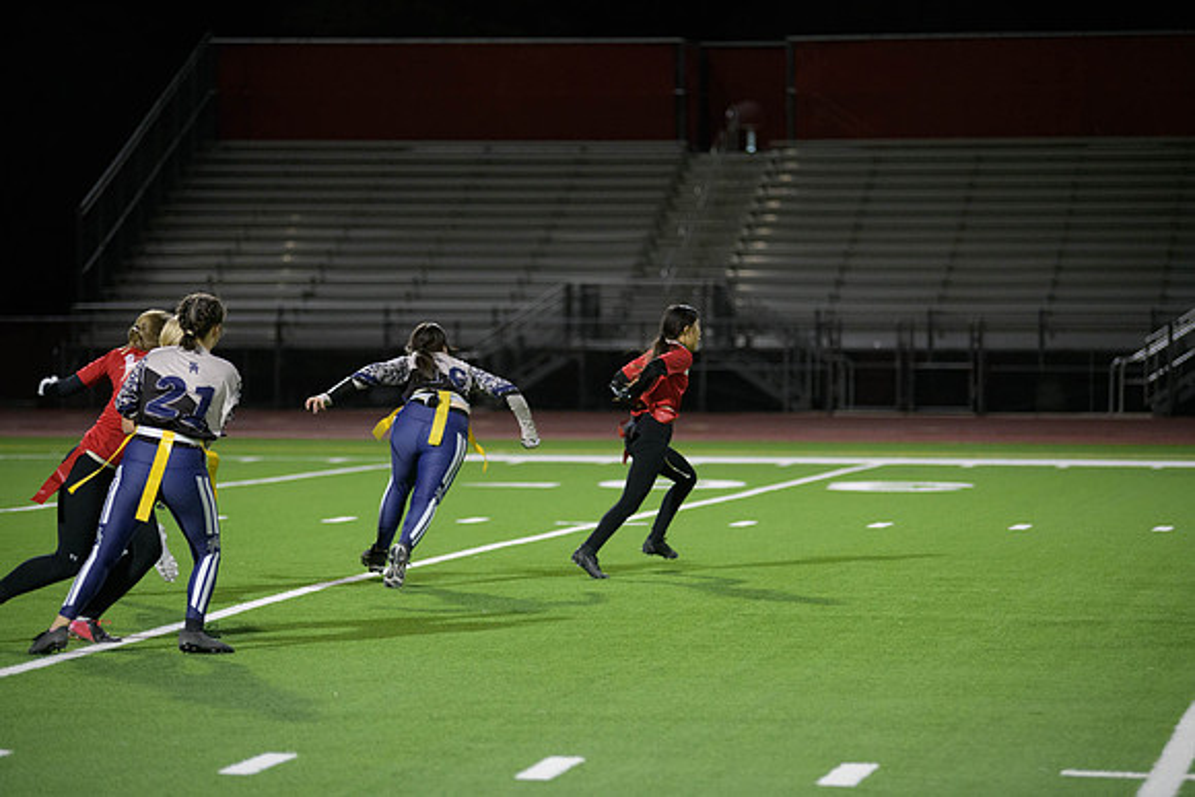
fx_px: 4648
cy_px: 398
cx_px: 598
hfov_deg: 14.7
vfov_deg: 9.8
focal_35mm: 140
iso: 3200
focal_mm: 140
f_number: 2.8
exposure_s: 1/640
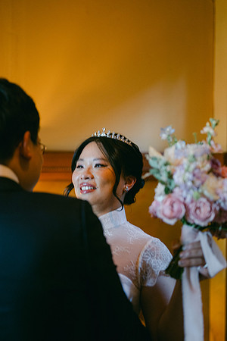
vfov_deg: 39.6
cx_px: 114
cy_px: 170
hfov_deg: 27.0
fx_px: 473
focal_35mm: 50
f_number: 1.8
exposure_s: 1/125
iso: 1250
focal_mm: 50
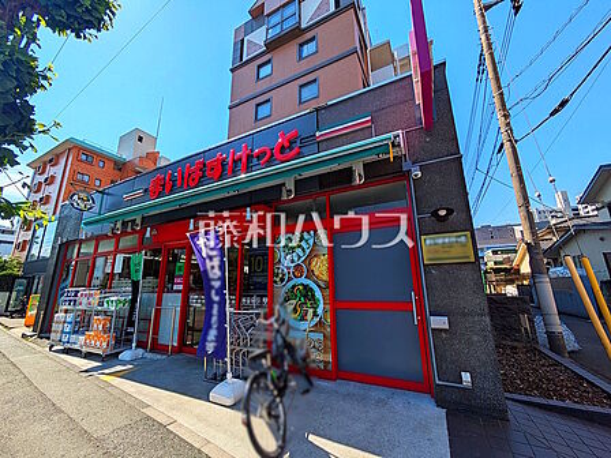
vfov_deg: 85.7
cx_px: 306
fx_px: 247
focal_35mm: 14
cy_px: 229
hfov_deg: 102.1
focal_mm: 1.83
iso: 50
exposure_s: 1/1965
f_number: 2.2
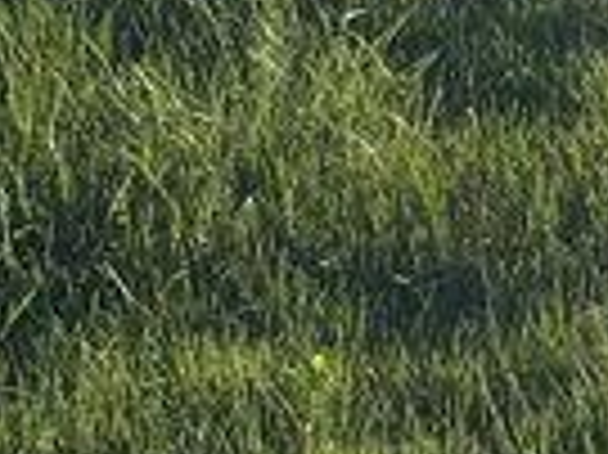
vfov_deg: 7.0
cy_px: -1074
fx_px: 3194
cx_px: 171
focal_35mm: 182
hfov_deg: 10.9
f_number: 1.78
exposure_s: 1/4310
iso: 80
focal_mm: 6.76
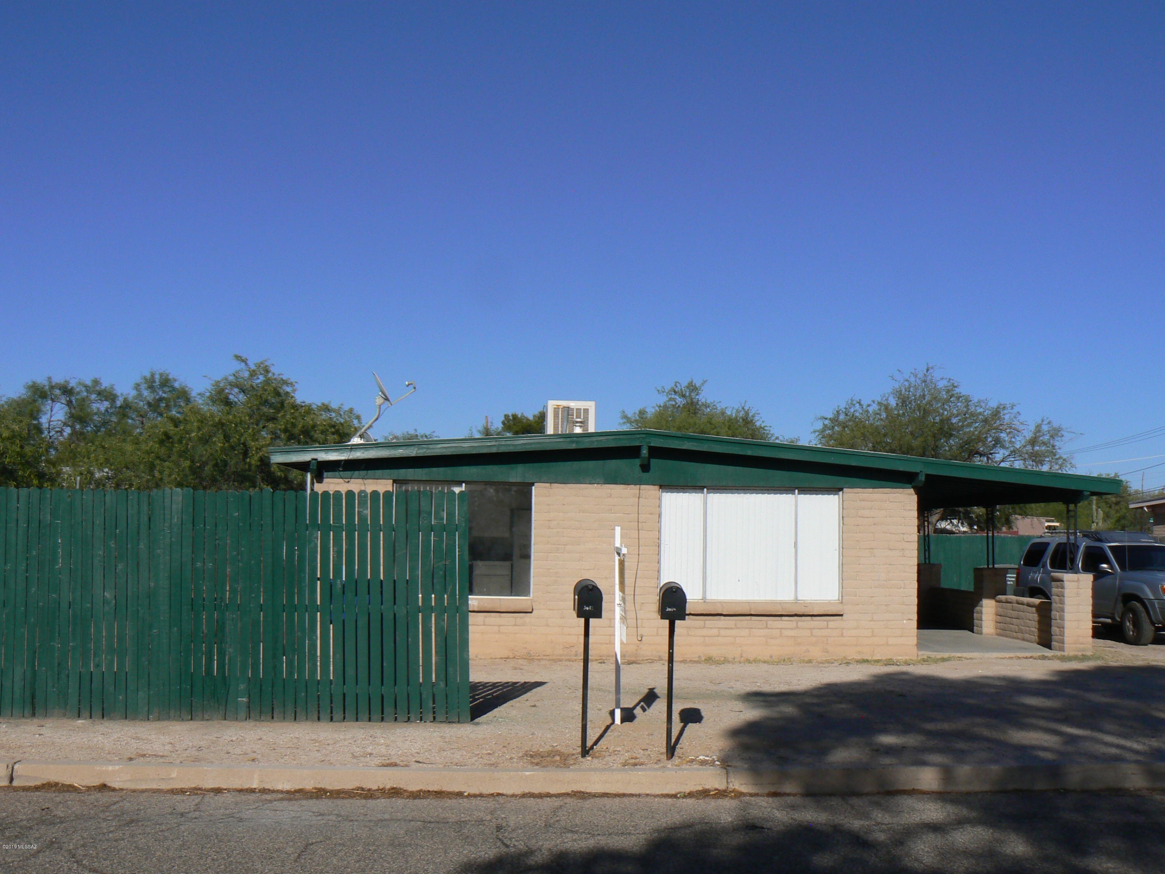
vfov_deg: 39.7
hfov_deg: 51.4
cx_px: 582
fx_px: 1212
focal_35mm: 36
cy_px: 437
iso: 80
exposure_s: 1/640
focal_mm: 6
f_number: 8
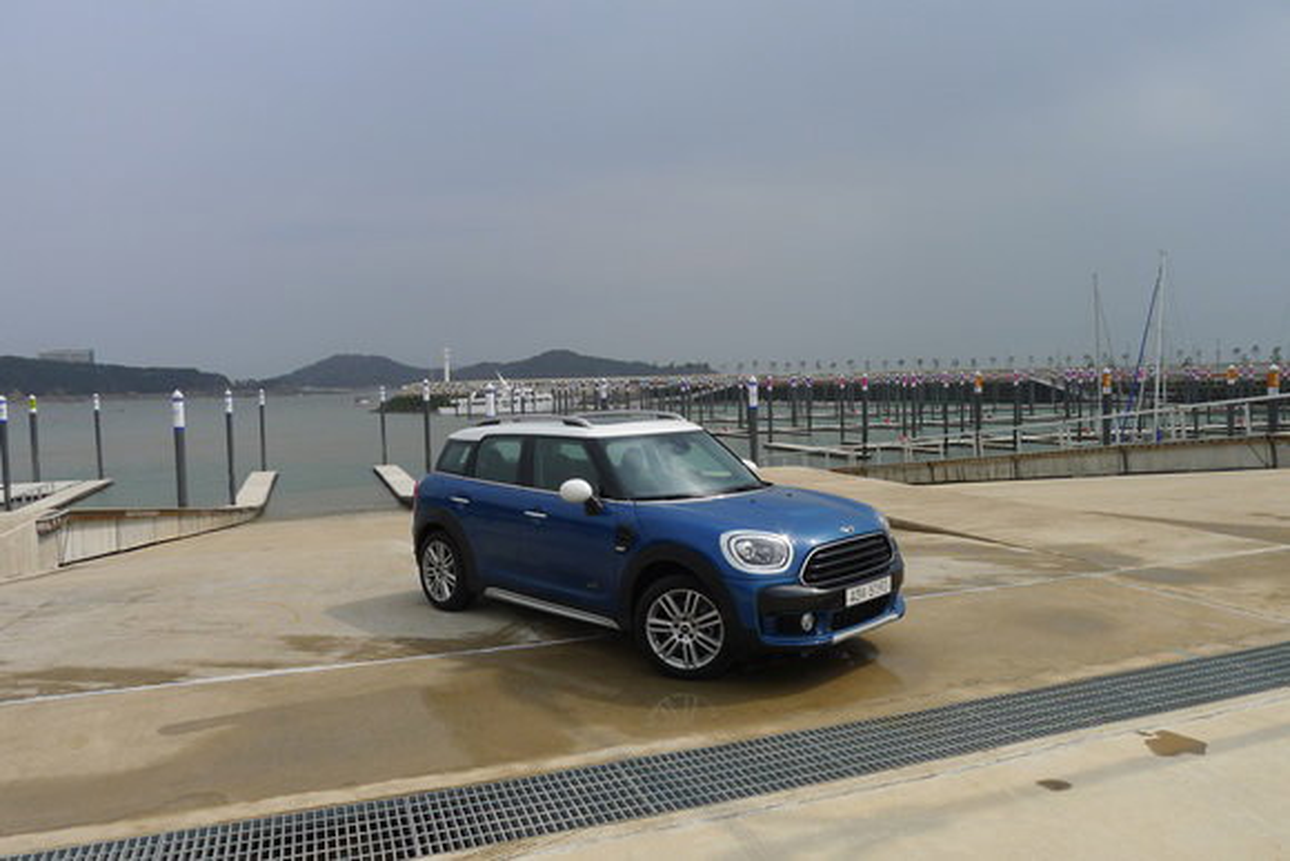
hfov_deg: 69.4
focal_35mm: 26
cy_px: 430
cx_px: 645
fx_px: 932
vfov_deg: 49.6
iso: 80
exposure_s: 1/800
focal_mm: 5.5
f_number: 4.5
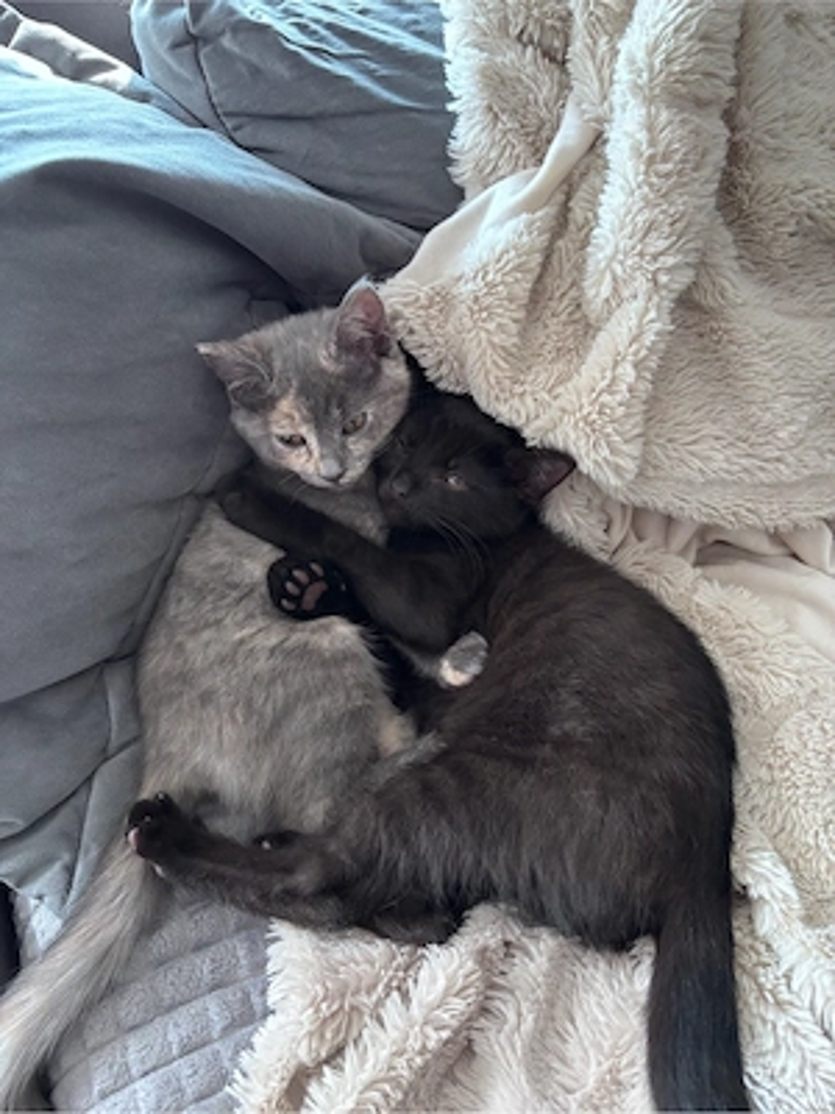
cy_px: 557
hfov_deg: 53.1
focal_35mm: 26
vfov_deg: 67.3
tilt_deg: -48.2
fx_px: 836
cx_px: 418
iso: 320
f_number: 1.6
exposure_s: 1/60
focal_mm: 5.96
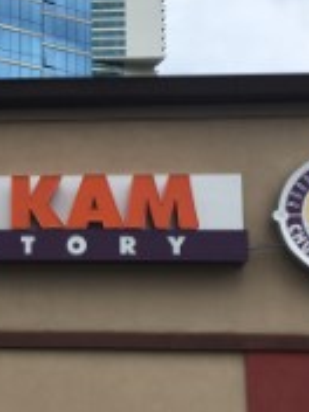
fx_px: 881
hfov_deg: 19.1
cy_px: 227
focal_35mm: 74
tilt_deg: +8.3
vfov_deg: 26.3
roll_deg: -1.8
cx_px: -33
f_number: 2.2
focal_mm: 4.15
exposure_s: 1/1603
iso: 25
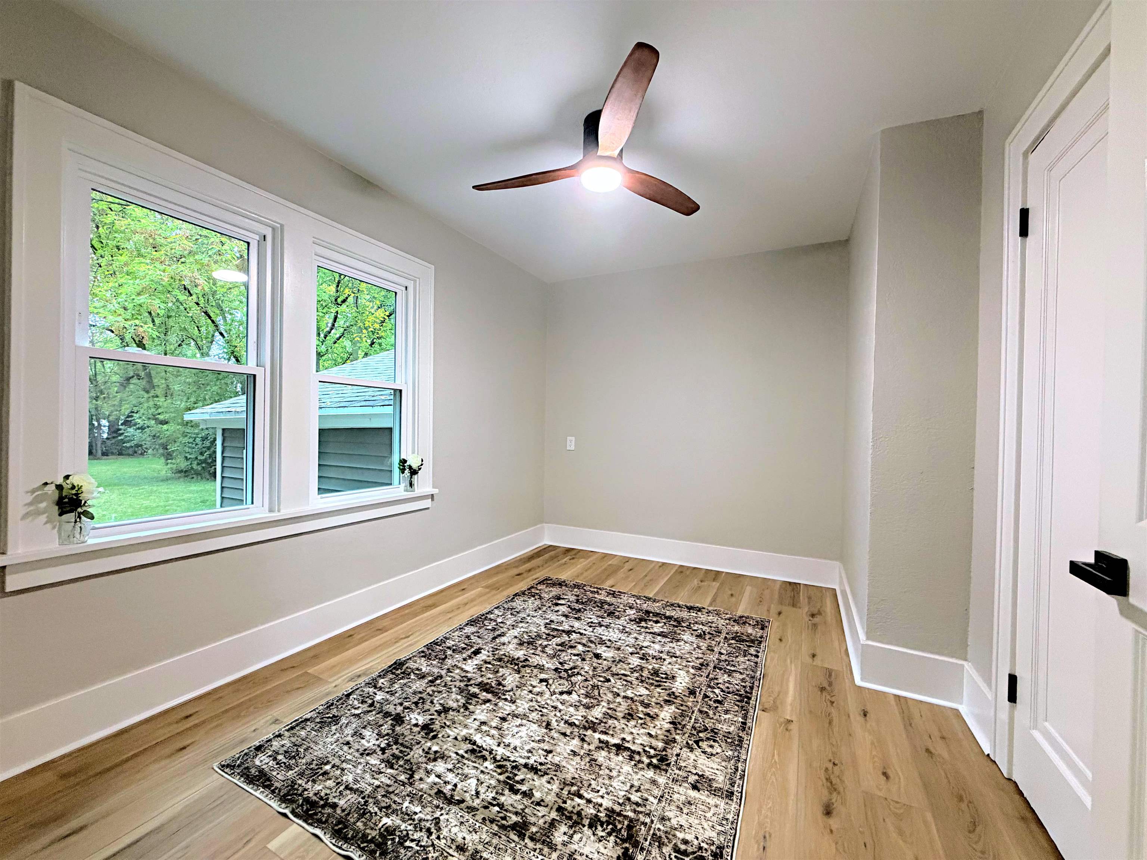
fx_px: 464
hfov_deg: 102.1
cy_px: 430
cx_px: 574
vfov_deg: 85.7
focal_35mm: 14
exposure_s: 1/60
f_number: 2.2
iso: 400
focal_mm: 2.22
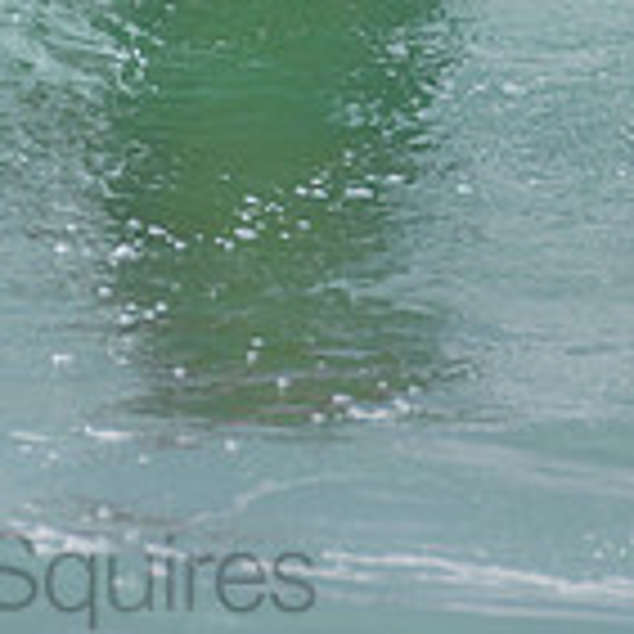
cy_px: -190
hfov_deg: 0.8
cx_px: 263
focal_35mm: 2150
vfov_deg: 0.8
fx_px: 44551
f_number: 5.6
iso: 400
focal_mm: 500
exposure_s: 1/2000
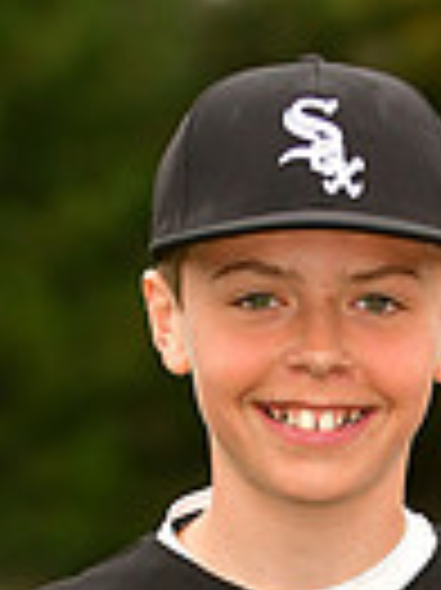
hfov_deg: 2.2
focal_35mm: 673
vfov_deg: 2.9
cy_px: 1261
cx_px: 457
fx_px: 11453
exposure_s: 1/1000
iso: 320
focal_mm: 105
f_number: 4
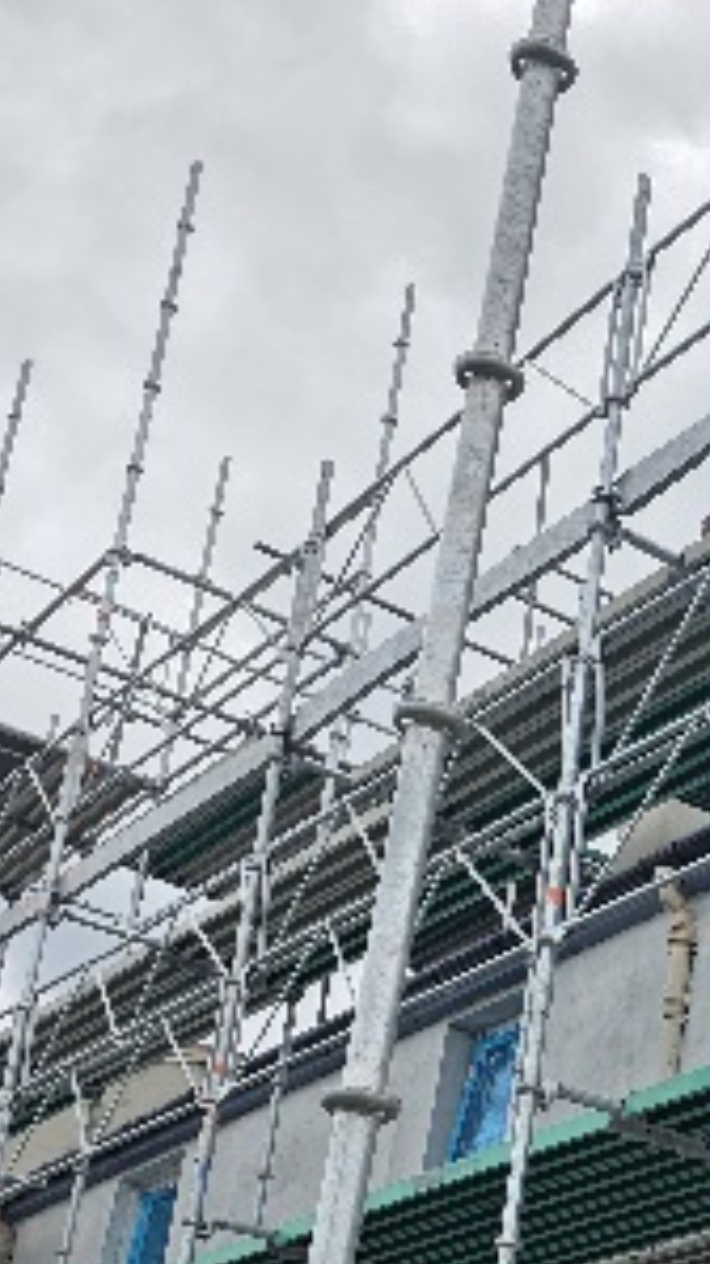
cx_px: 1133
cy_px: 1150
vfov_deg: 30.0
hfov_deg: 16.1
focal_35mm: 67
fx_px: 2244
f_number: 1.7
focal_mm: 6.3
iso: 80
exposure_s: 1/5000
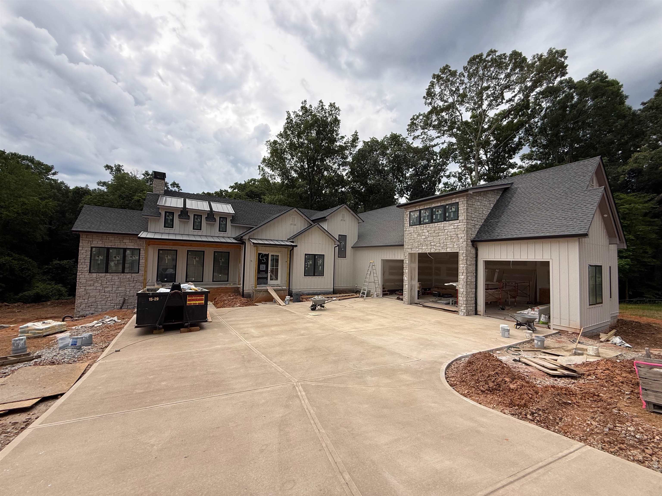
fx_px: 268
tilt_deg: +3.1
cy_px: 248
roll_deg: -1.9
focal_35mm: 14
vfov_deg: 85.7
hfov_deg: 102.1
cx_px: 331
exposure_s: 1/316
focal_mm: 2.22
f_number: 2.2
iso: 50
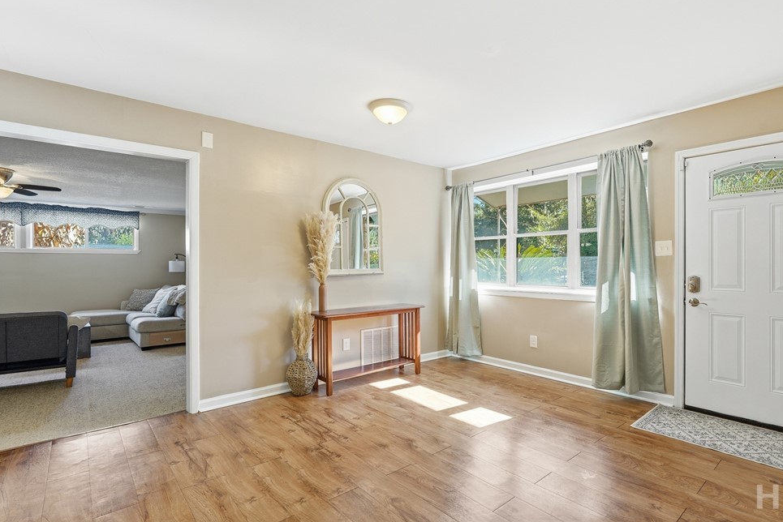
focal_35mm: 18
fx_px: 392
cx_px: 421
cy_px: 264
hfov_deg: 89.8
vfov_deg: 67.4
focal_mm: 16
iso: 320
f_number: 9
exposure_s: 1/125
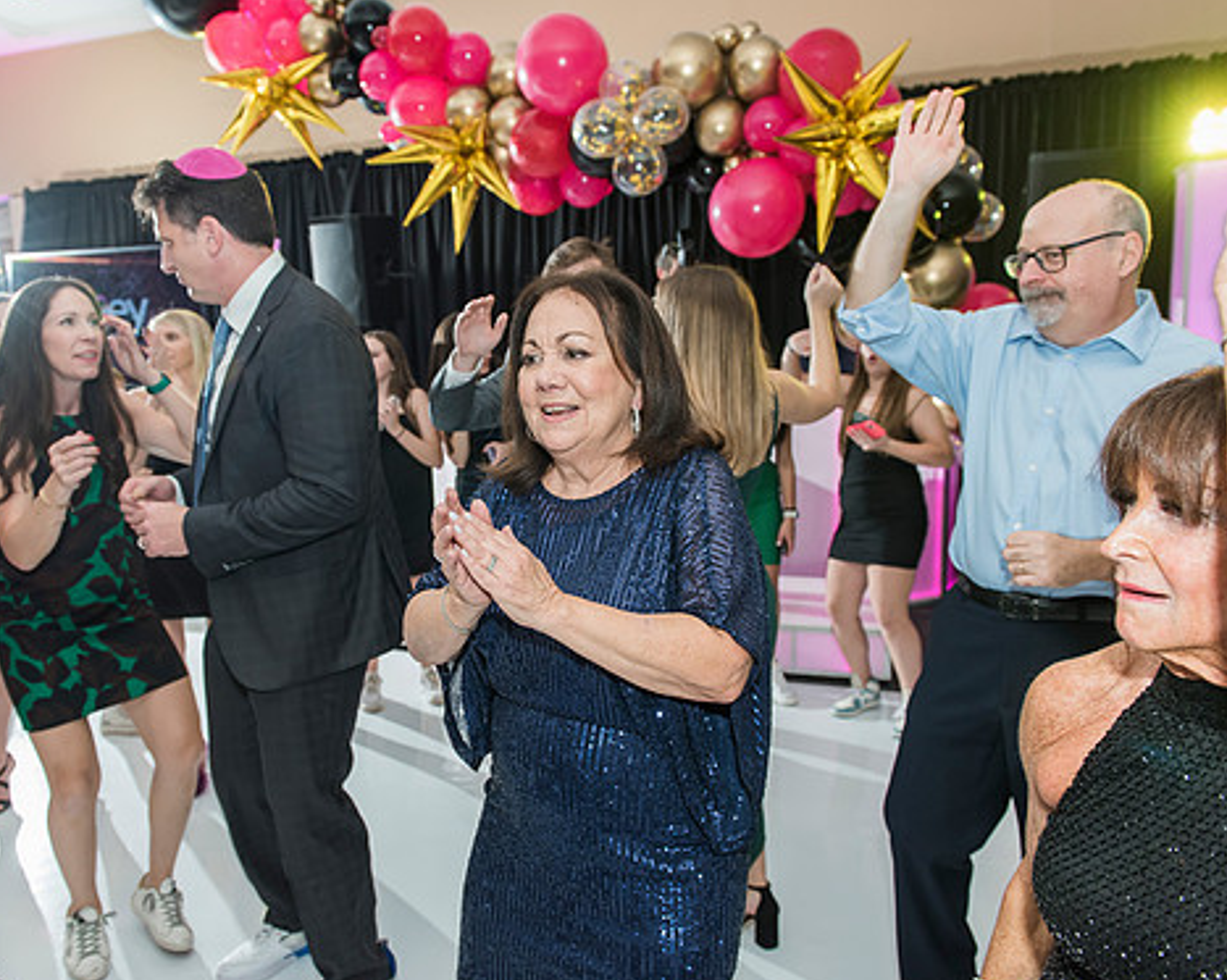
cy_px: 498
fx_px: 1016
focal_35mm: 28
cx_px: 539
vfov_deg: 51.5
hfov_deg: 62.0
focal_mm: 24
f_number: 4
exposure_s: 1/100
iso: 1000
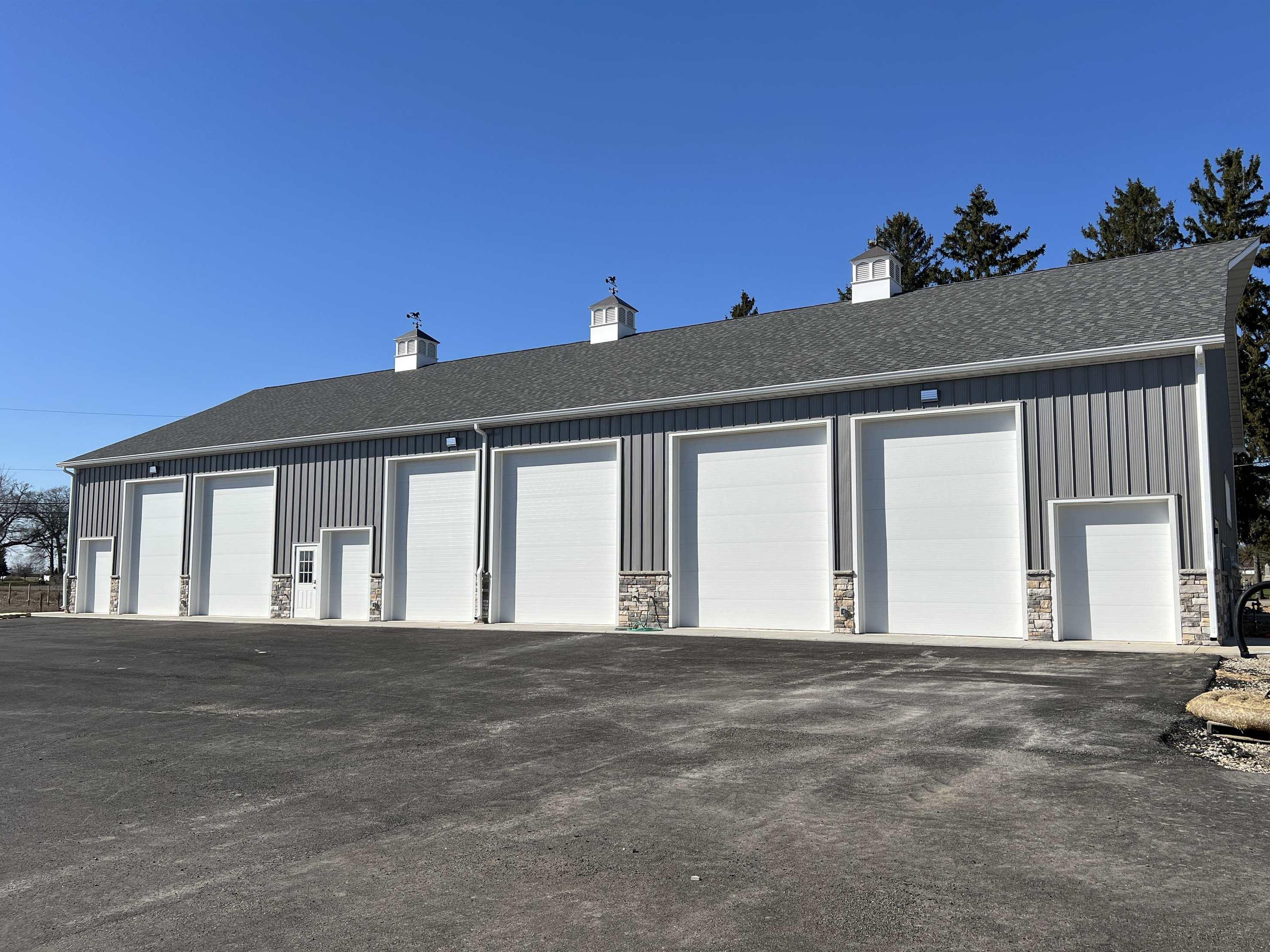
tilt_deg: +5.1
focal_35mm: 27
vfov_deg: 51.3
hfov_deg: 65.3
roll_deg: +0.1
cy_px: 493
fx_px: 991
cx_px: 656
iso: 50
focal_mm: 5.7
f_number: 1.5
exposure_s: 1/6579
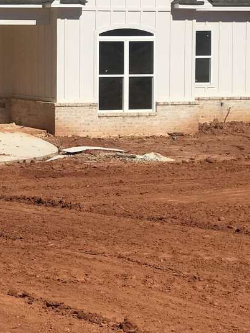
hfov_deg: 10.5
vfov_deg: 14.4
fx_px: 1310
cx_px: -136
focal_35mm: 136
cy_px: 75
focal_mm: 6.6
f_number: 2.8
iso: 20
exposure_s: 1/2660
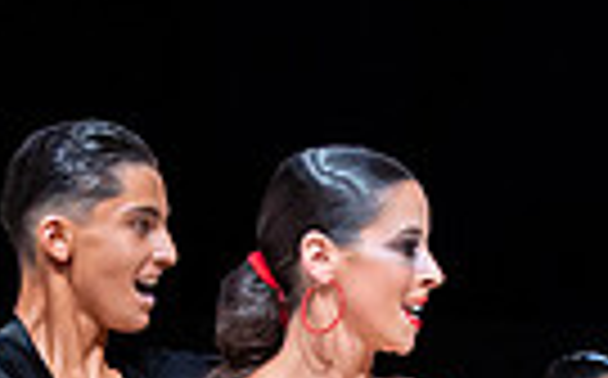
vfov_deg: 5.5
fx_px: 3856
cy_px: 698
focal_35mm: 233
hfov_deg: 9.0
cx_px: 499
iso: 3200
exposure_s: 1/400
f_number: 3
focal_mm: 46
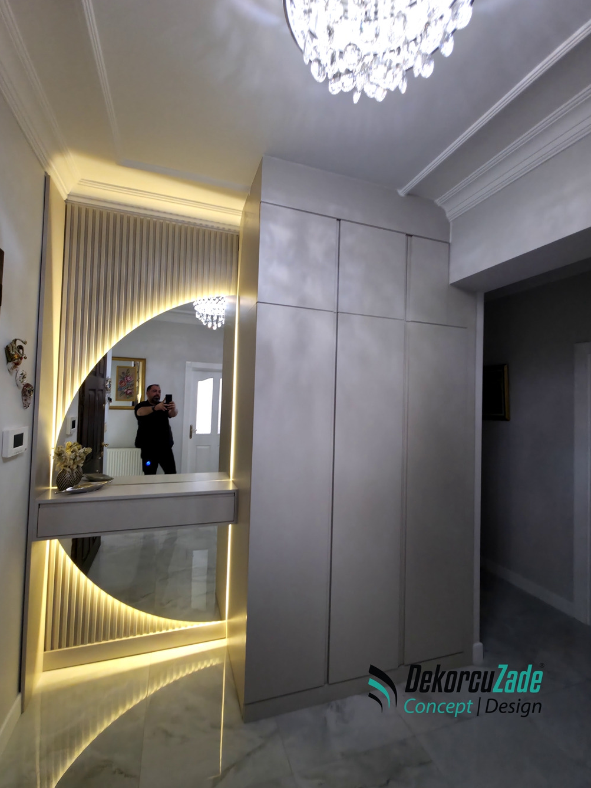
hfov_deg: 85.6
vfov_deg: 102.1
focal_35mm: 14
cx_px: 282
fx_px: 319
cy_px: 393
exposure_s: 1/33.3
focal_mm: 2.2
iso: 160
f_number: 1.9
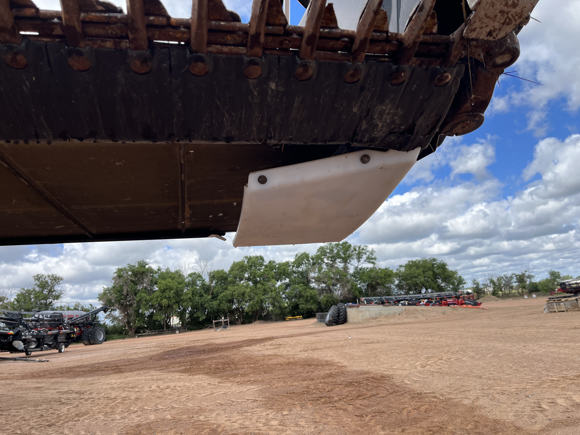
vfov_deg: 53.1
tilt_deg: +12.9
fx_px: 436
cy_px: 218
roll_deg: +6.0
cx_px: 290
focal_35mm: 26
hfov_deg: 67.3
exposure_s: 1/1890
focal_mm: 5.1
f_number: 1.6
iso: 50
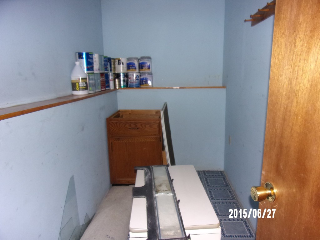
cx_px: 160
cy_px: 120
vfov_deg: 56.8
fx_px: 222
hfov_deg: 71.6
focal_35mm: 24
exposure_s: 1/34
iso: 200
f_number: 3.3
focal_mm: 4.3
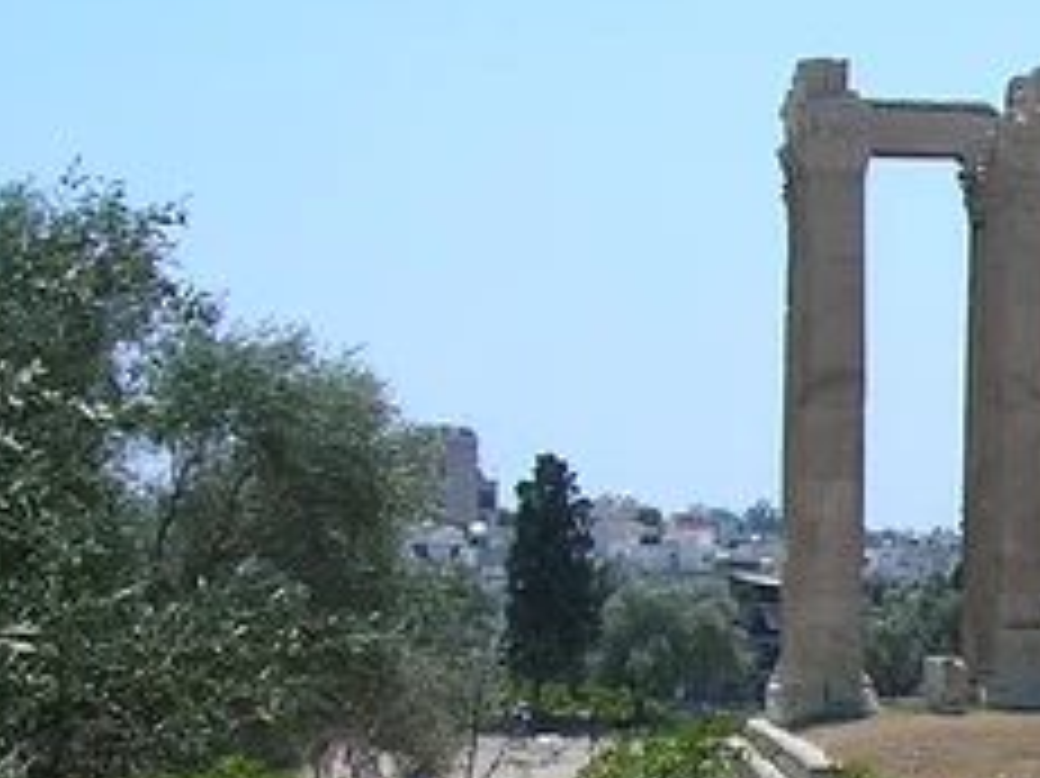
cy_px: 753
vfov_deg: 12.4
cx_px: 1670
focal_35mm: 118
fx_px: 3543
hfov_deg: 15.2
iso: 50
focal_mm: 5.7
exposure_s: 1/564
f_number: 4.9
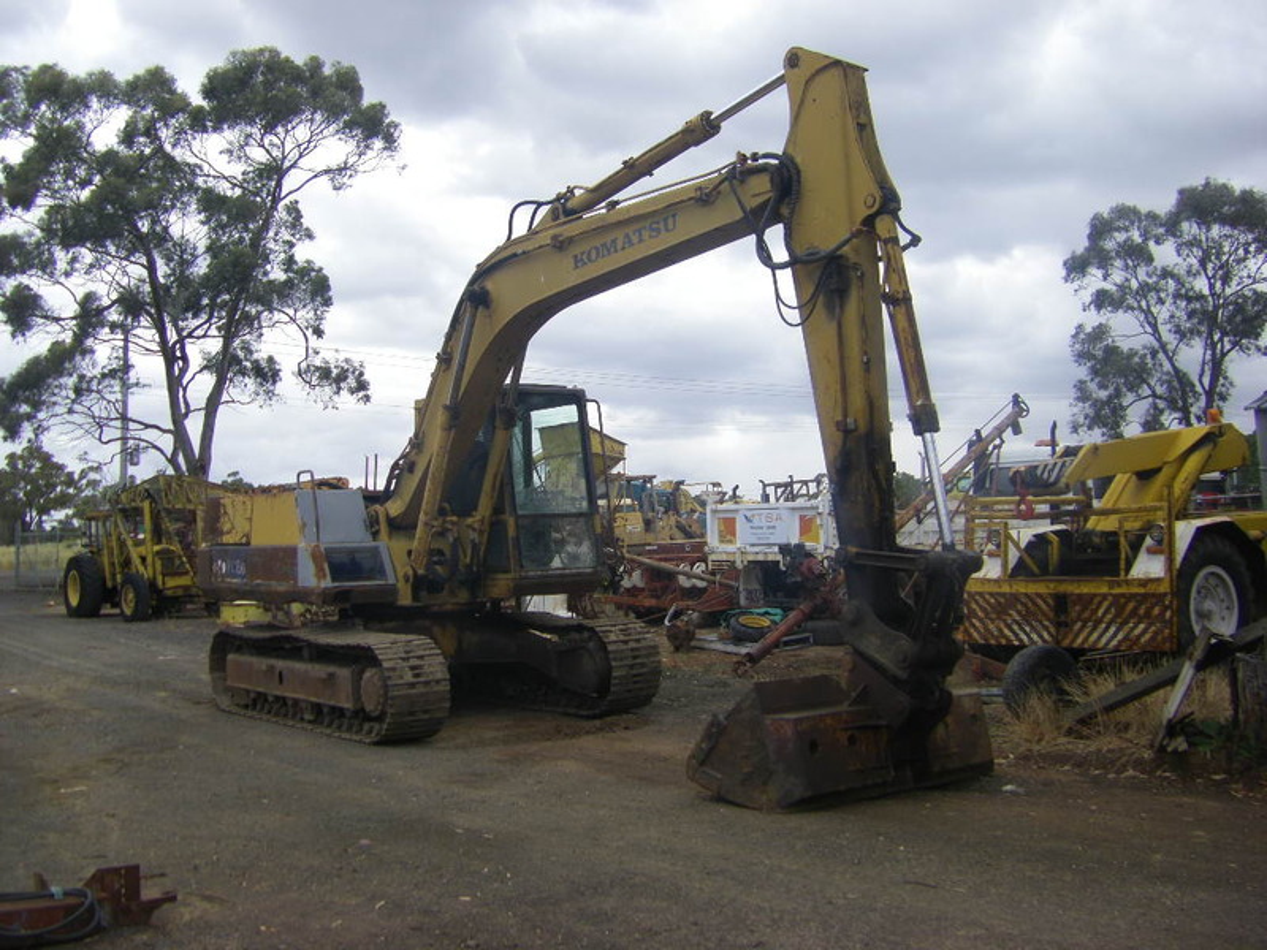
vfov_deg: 37.7
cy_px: 475
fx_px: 1391
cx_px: 634
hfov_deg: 49.0
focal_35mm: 38
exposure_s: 1/250
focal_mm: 6.3
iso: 64
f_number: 3.5
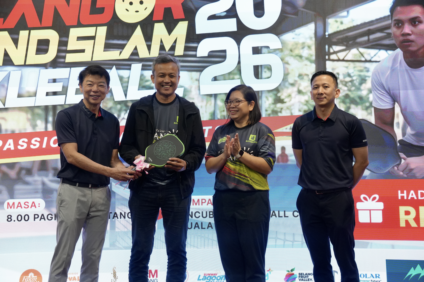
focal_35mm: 72
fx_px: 848
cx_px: 212
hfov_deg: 28.1
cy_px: 141
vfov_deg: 18.9
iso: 1250
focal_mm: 48
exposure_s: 1/100
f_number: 4
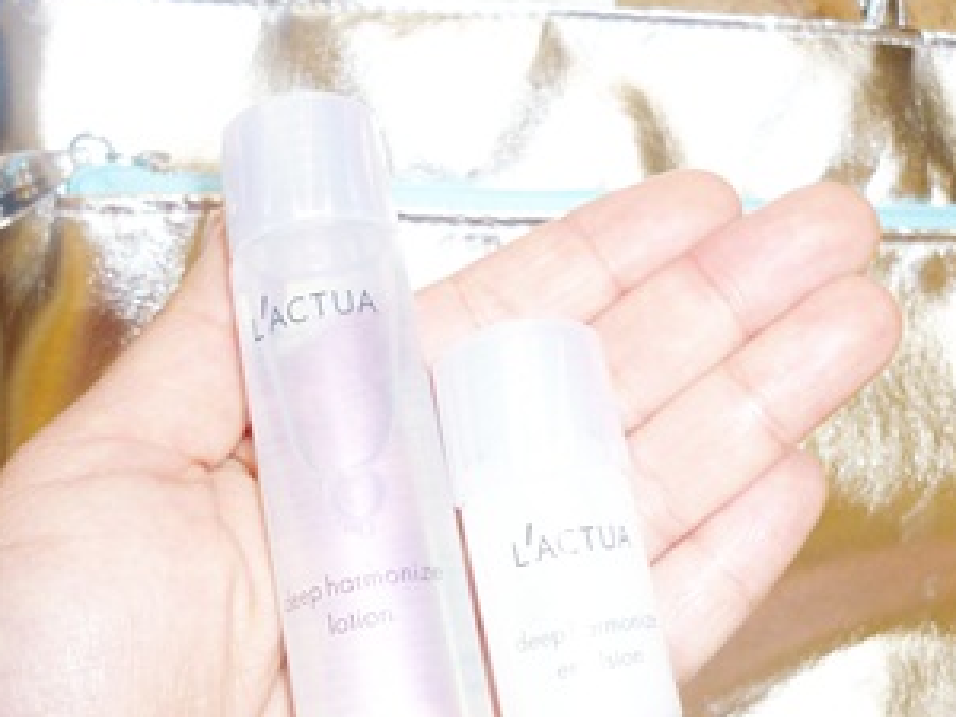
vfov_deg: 32.8
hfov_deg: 42.9
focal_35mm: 44
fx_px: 1215
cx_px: 468
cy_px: 433
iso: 100
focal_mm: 5.5
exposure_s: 1/30
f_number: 2.8
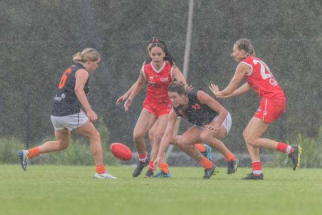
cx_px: 120
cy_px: 44
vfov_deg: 1.7
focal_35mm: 826
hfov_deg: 2.5
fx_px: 7393
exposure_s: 1/1250
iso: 2200
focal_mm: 500
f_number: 6.3
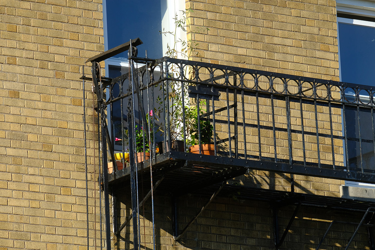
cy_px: 125
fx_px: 3126
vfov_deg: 4.6
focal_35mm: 300
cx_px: 188
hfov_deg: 6.9
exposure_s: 1/180
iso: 200
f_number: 10
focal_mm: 200
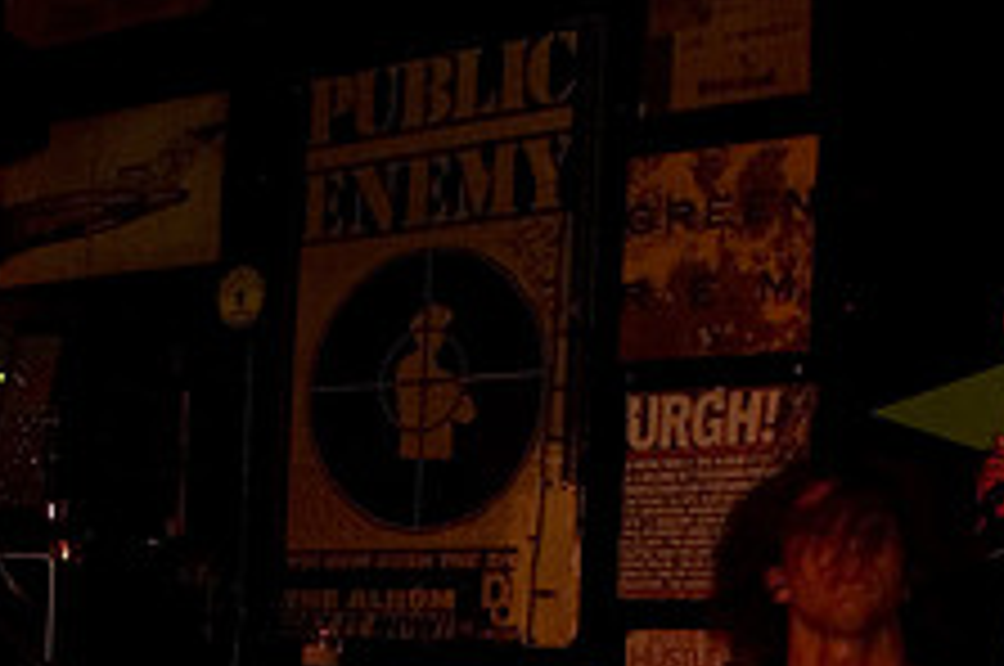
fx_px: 2172
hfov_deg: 25.1
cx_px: 59
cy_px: 720
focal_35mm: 78
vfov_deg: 16.9
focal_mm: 20
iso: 800
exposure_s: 1/40
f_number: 2.8
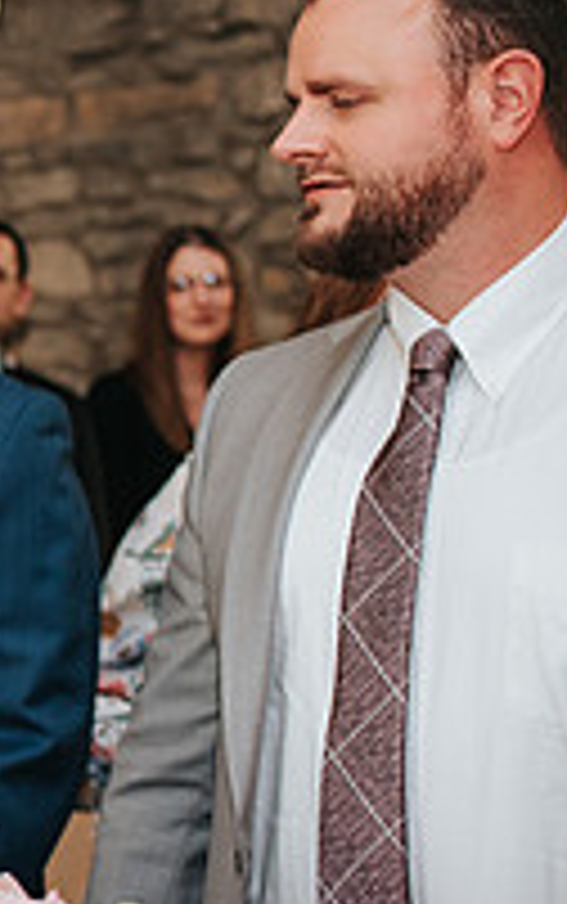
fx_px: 2590
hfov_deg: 10.9
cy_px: 483
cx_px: -711
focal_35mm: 105
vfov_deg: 19.8
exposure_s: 1/200
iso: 1000
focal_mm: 35
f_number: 2.8
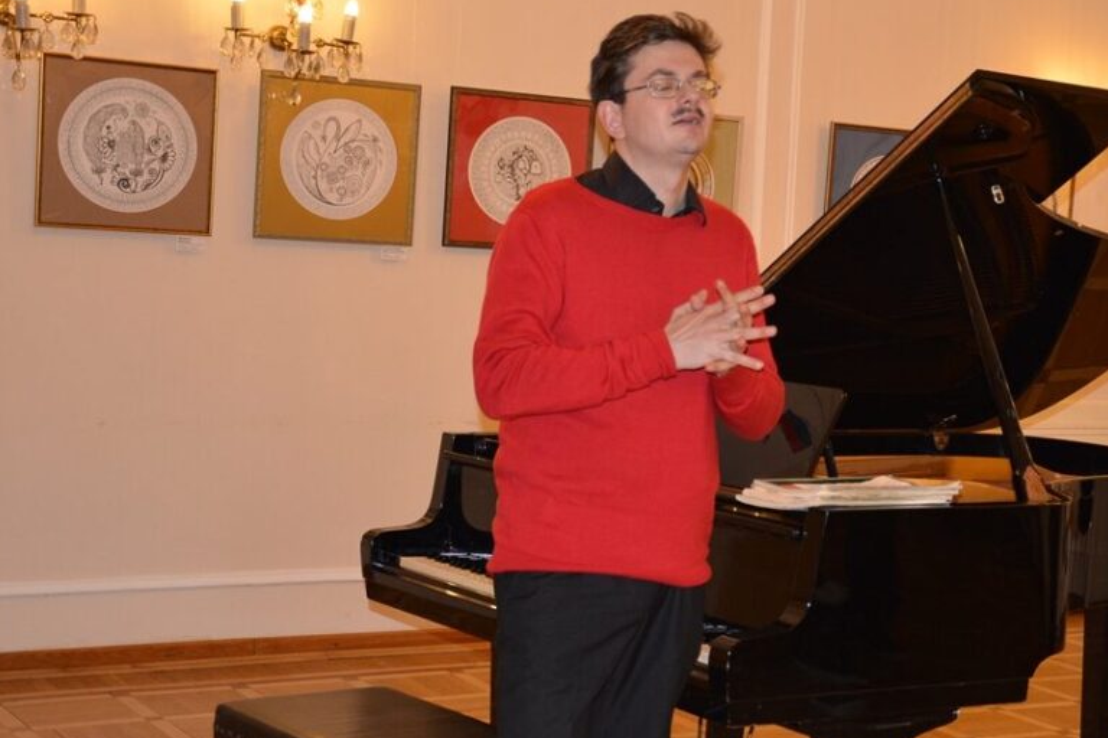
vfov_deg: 18.2
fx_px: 2308
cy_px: 395
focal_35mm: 75
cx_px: 889
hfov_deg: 26.5
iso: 640
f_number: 4.2
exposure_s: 1/60
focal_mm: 30
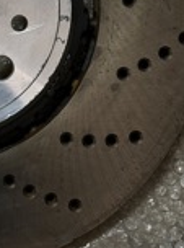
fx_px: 1083
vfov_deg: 12.9
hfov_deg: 9.5
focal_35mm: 152
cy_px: 2
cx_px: -56
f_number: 1.78
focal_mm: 6.76
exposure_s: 1/33
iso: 250
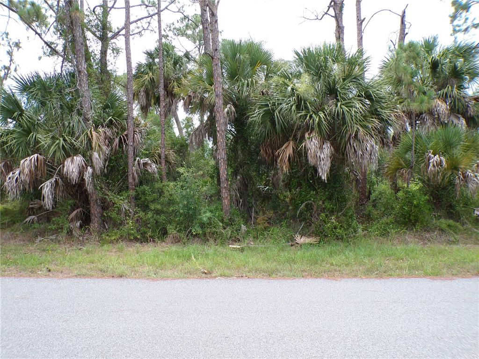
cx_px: 240
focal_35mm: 24
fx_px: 332
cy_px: 180
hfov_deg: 71.6
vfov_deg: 56.8
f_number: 4.4
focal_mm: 4.3
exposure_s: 1/140
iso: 100
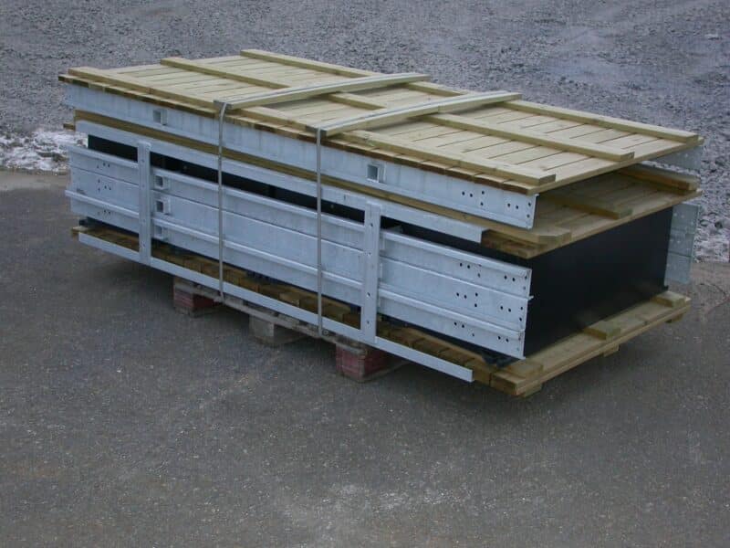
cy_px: 274
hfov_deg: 33.2
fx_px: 1223
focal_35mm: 58
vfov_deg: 25.2
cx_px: 365
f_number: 3
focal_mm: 12
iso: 100
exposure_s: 1/60.3
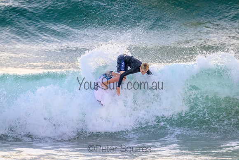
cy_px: 80
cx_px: 120
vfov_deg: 1.7
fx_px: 5312
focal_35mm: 800
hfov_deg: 2.6
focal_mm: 800
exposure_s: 1/2000
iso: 4500
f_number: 11
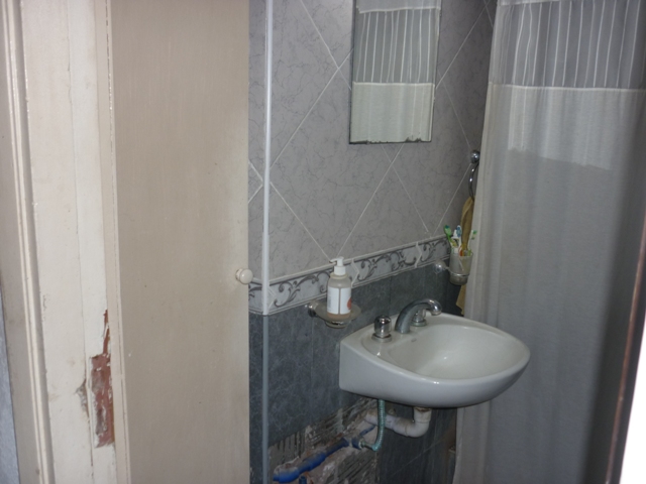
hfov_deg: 55.4
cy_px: 242
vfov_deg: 42.9
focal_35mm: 33
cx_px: 323
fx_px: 616
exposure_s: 1/60
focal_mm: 5.5
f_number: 2.8
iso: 100
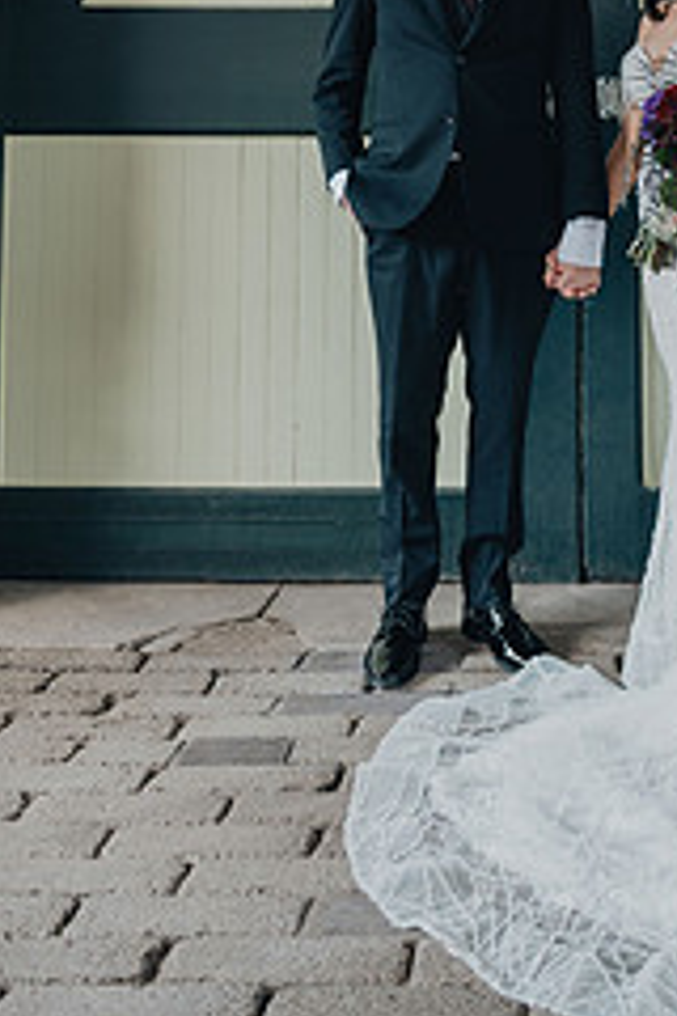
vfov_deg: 40.6
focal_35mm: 45
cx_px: 597
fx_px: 1269
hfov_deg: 28.8
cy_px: 119
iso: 400
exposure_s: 1/80
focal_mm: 24
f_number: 4
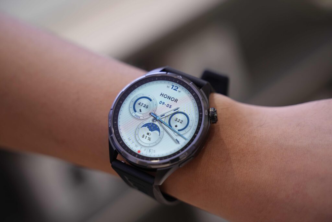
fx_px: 599
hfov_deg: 31.0
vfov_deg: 20.9
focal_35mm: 65
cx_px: 166
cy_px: 111
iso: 640
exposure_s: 1/160
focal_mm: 65
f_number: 3.5
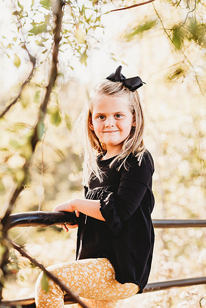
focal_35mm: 85
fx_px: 730
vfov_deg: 23.9
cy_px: 154
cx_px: 103
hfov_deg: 16.1
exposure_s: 1/250
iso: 160
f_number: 2.8
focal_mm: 85
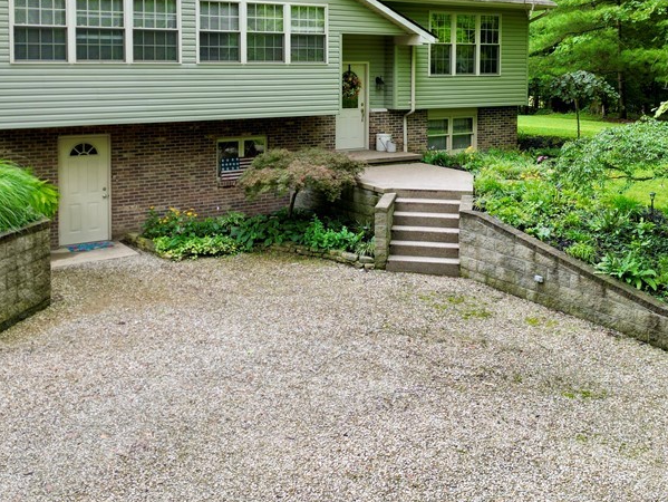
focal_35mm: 41
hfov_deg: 45.7
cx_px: 332
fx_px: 792
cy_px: 99
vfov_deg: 34.1
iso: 110
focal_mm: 6.72
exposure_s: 1/250
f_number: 1.7
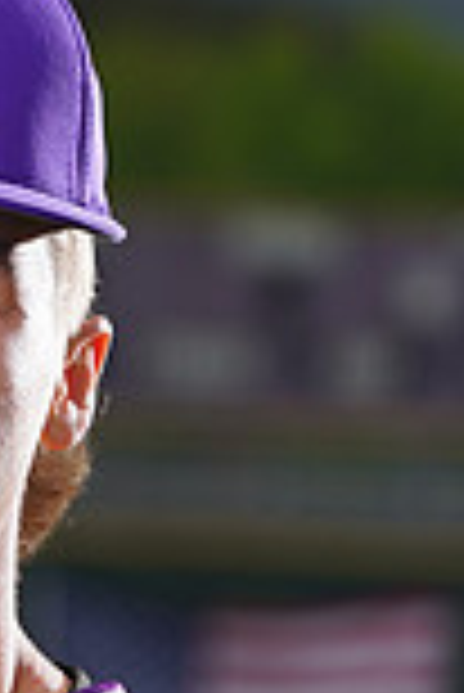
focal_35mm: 830
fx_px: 16009
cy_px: 999
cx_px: -106
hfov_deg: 1.7
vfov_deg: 2.5
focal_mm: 221
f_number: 8
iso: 100
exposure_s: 1/250
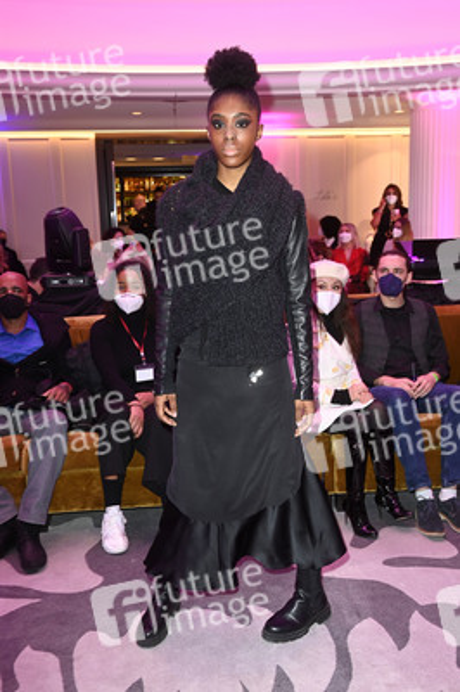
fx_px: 653
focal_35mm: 34
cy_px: 346
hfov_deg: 38.8
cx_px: 230
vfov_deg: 55.8
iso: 1600
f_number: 5.6
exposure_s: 1/80
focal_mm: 34
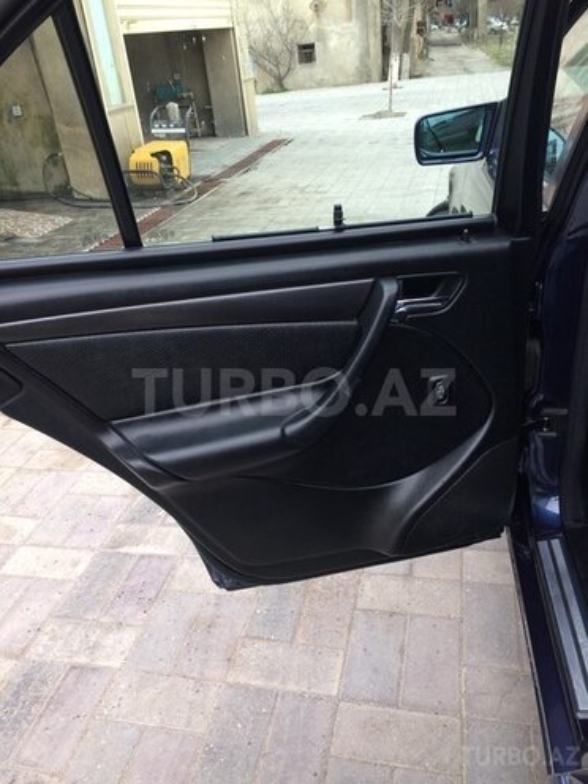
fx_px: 657
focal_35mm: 29
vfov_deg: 61.7
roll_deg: +7.5
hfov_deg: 48.2
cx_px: 294
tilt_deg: -26.2
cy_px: 392
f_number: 2.2
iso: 64
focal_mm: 4.15
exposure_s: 1/100
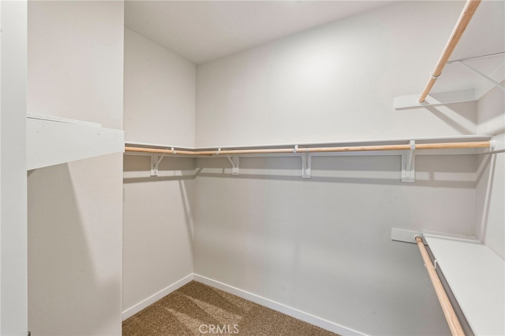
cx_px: 252
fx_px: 224
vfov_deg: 73.7
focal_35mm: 16
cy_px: 168
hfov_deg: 96.8
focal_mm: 16
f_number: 10
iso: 400
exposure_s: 1/8
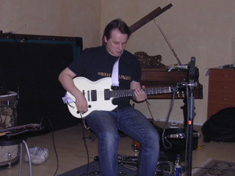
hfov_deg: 37.5
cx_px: 123
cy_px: 90
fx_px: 347
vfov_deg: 28.6
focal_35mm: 51
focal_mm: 5.8
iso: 243
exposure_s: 1/60.1
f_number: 2.8
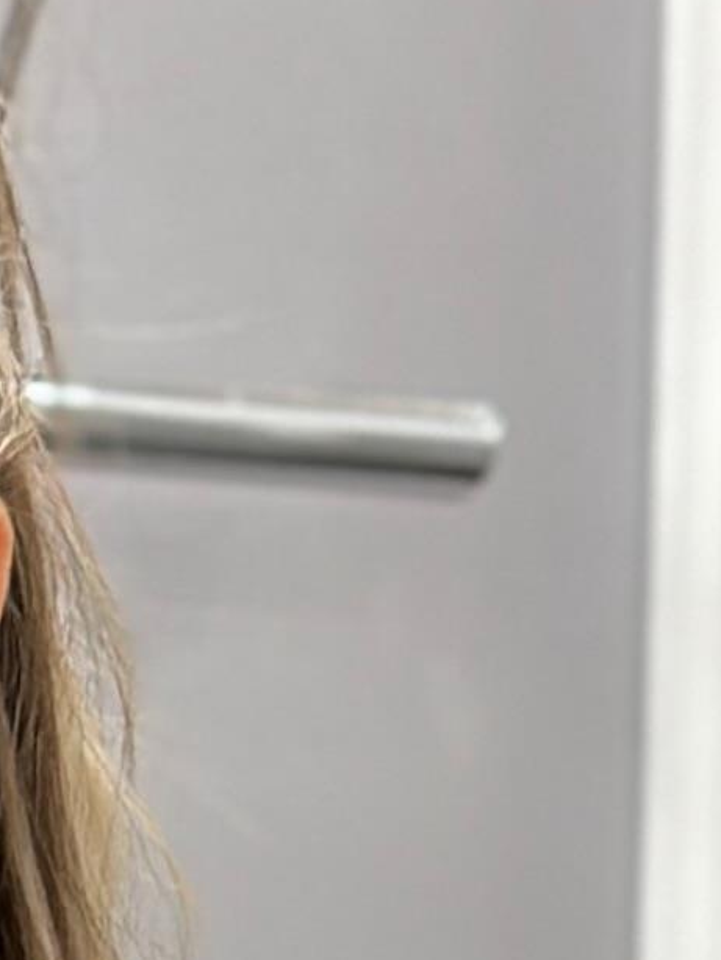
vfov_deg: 5.9
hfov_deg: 4.6
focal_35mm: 315
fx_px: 8742
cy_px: 2658
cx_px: -790
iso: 80
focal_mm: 6.86
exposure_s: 1/50
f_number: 1.78
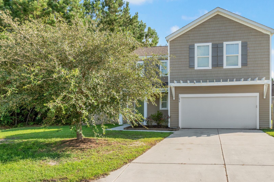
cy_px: 110
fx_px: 213
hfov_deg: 64.9
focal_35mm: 28
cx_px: 164
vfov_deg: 46.1
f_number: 8
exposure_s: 1/125
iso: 100
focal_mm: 10
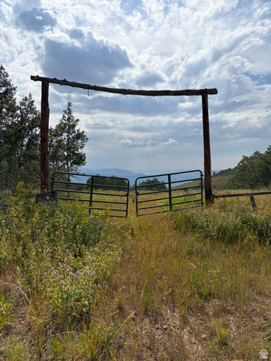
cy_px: 180
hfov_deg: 53.1
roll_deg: +1.4
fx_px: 271
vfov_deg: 67.3
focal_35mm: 26
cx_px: 136
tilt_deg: -1.8
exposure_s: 1/10101
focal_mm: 5.96
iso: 50
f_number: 1.6
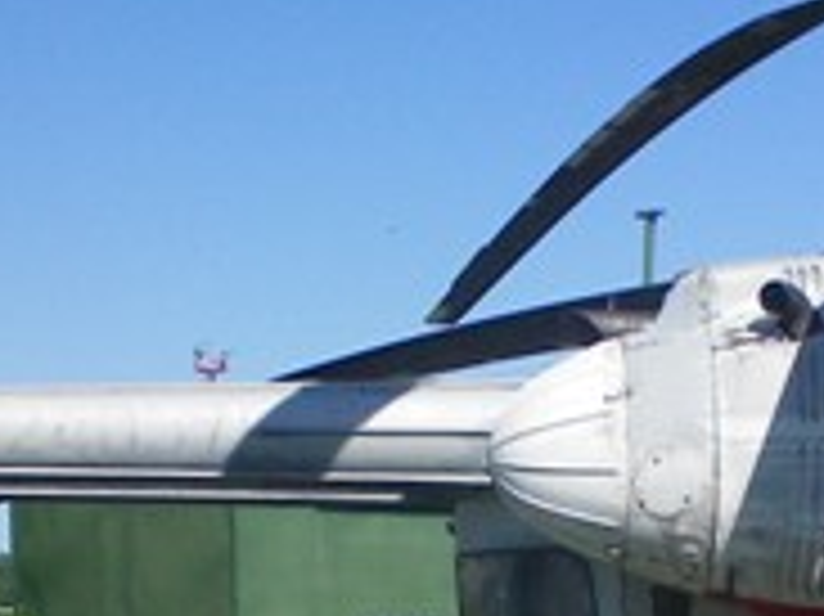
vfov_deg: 10.9
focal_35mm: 133
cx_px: 698
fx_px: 3164
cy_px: 778
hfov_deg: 14.7
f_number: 4.6
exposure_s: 1/800
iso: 64
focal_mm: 6.3
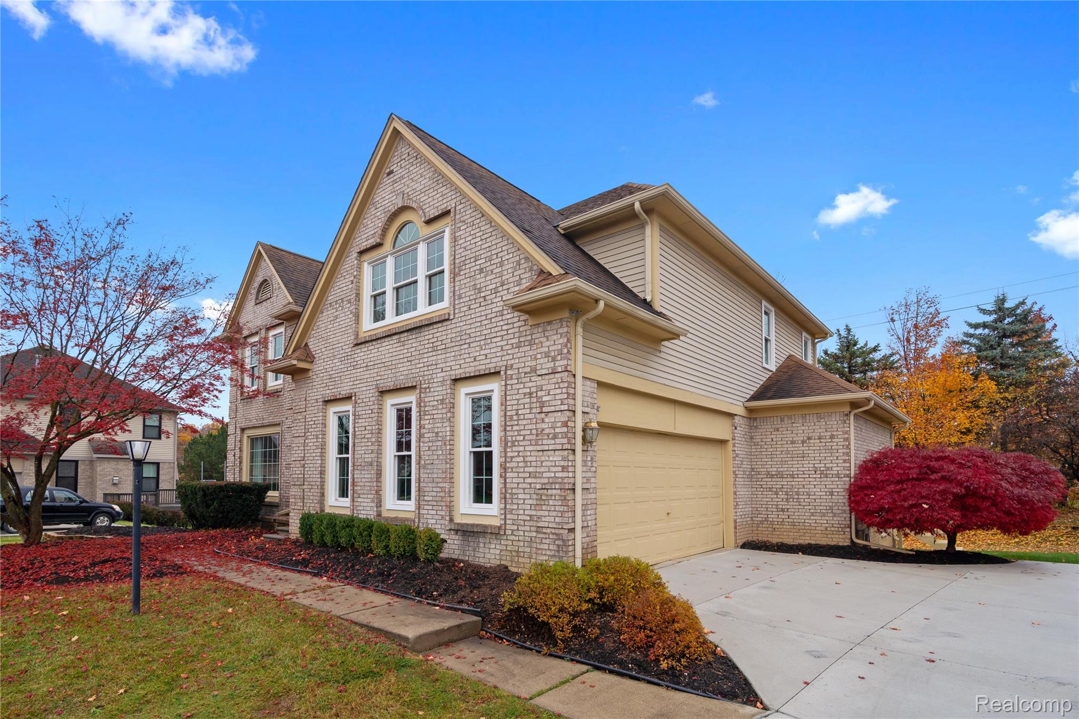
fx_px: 899
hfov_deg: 61.9
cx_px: 540
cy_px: 360
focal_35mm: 30
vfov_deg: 43.6
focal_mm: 30
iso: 320
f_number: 9
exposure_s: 1/160
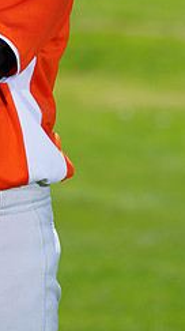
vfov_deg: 3.8
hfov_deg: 2.1
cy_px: -59
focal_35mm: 566
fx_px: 4955
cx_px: -67
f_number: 8
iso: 100
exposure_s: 1/250
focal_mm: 226
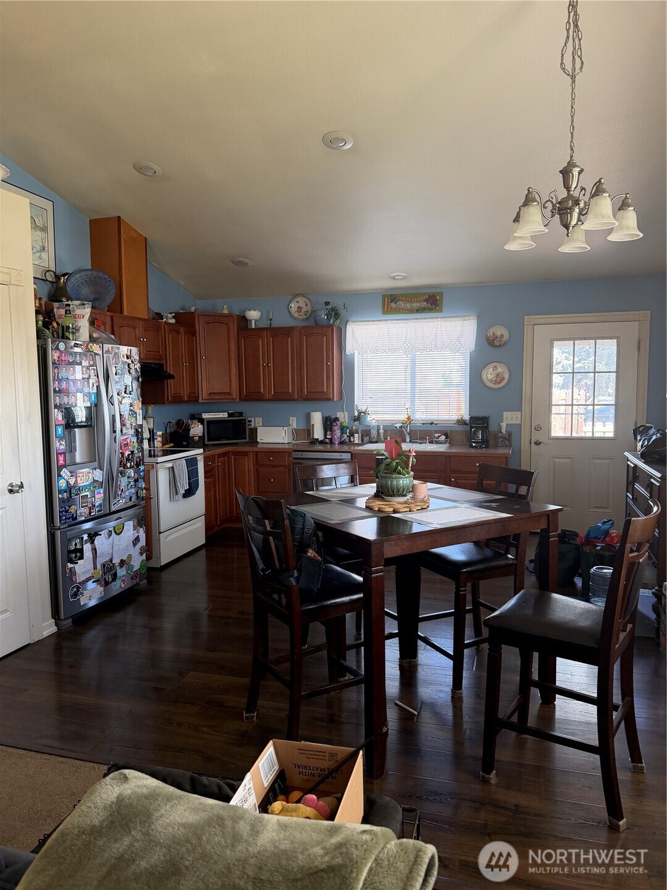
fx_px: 617
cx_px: 334
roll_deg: +1.5
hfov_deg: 56.8
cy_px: 445
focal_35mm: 24
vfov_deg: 71.6
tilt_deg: -4.6
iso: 200
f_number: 1.78
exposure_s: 1/75
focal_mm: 6.76
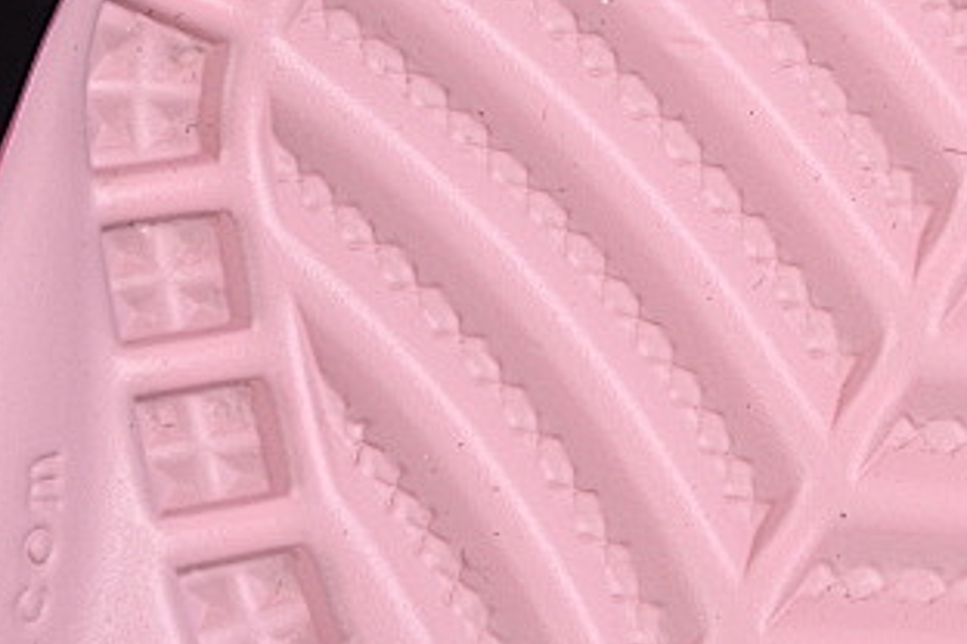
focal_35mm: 260
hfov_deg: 7.8
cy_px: -90
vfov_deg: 5.3
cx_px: 1206
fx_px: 6983
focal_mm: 50
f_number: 7.1
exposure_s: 1/80
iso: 160
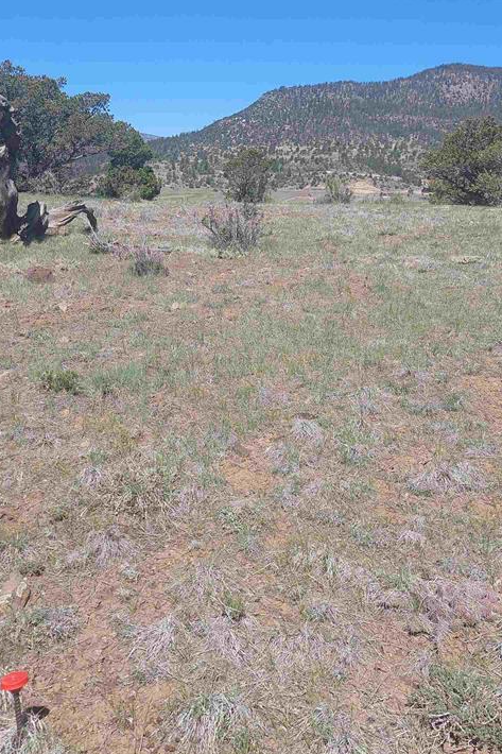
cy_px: 354
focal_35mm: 36
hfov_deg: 36.8
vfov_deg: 53.1
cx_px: 231
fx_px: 753
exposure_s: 1/1549
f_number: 1.8
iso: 40
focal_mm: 5.23
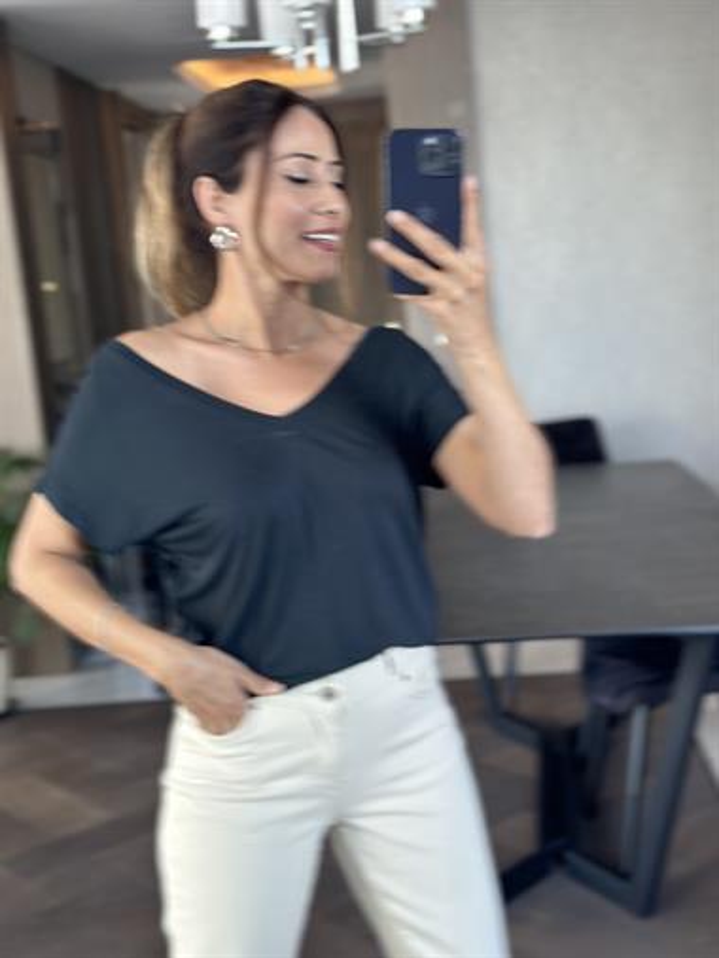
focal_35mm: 48
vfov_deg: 39.6
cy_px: 479
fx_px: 1328
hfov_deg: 30.3
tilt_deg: -15.8
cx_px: 360
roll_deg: +6.6
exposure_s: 1/60
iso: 125
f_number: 1.78
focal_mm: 6.86
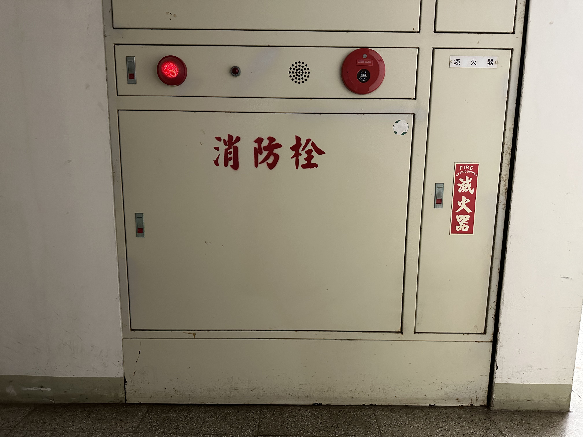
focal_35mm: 24
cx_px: 292
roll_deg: -0.1
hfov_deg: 71.6
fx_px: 404
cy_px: 218
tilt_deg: -9.6
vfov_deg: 56.8
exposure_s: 1/60
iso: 640
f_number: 1.78
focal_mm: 6.86
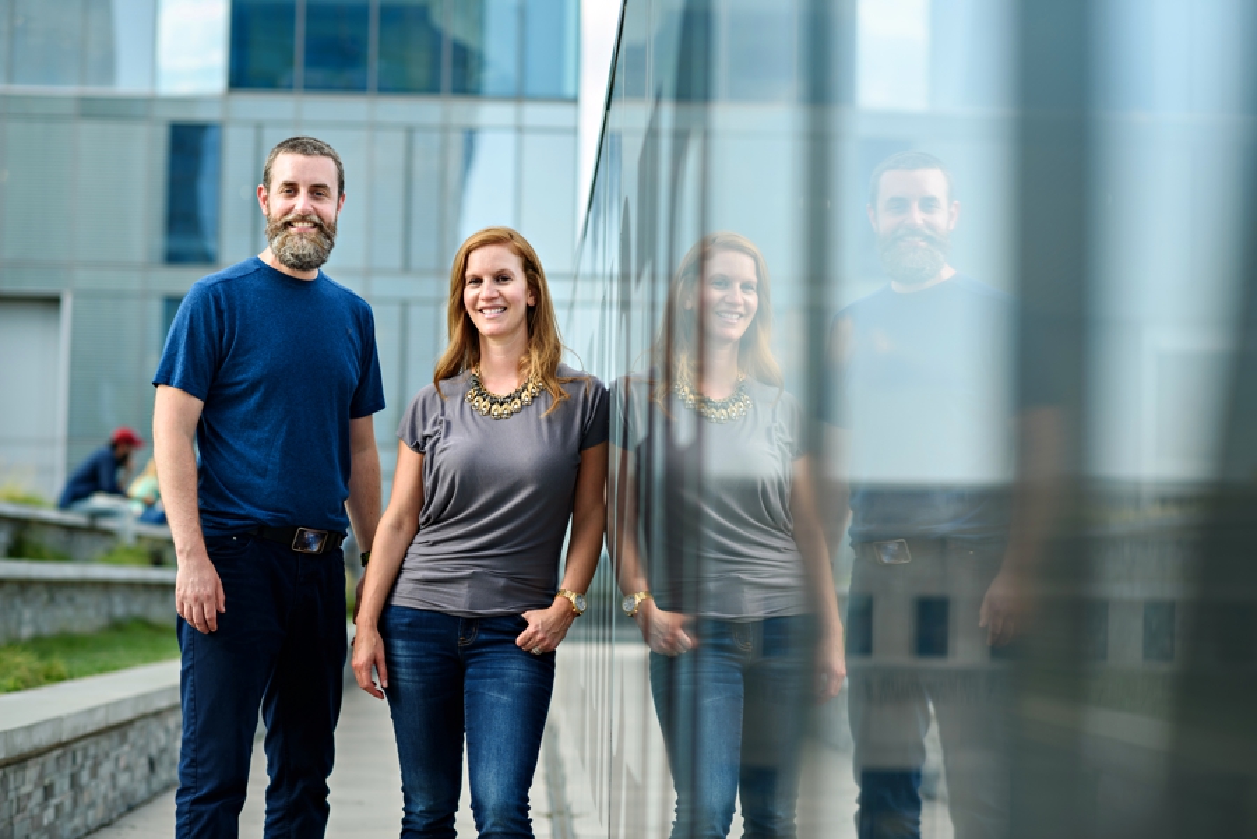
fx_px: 2969
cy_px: 420
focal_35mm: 85
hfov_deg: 23.9
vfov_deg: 16.1
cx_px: 628
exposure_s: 1/320
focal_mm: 85
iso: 100
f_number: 2.8
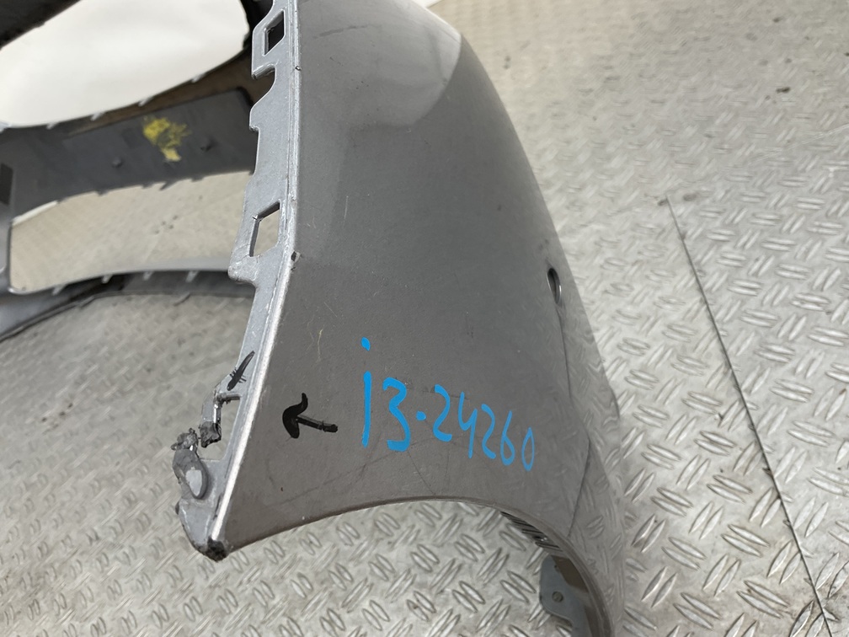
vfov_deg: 48.2
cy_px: 318
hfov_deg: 61.7
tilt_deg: -35.9
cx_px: 424
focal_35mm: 29
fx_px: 711
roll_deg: +31.9
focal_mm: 3
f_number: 1.8
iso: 25
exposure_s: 1/120
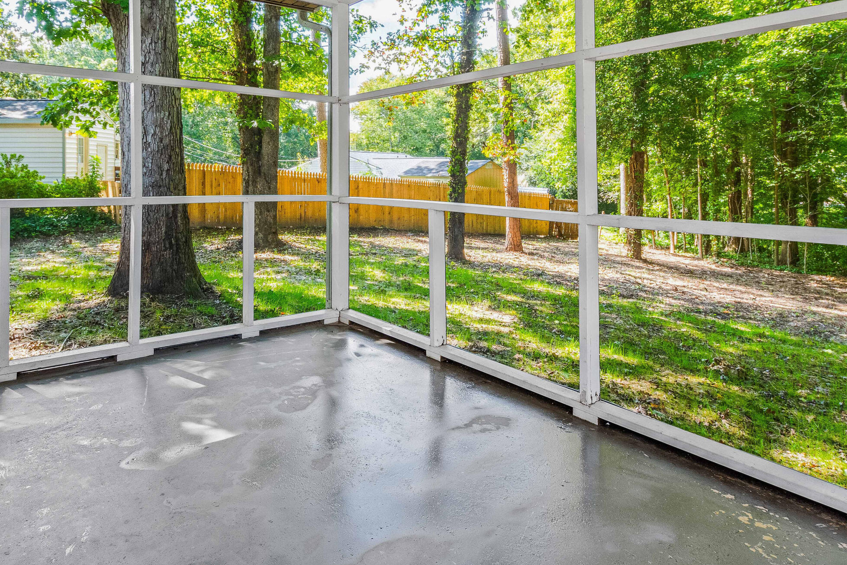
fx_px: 541
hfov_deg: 75.8
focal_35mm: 23
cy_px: 157
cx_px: 376
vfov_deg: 53.2
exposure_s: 1/4
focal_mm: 10
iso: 125
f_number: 8
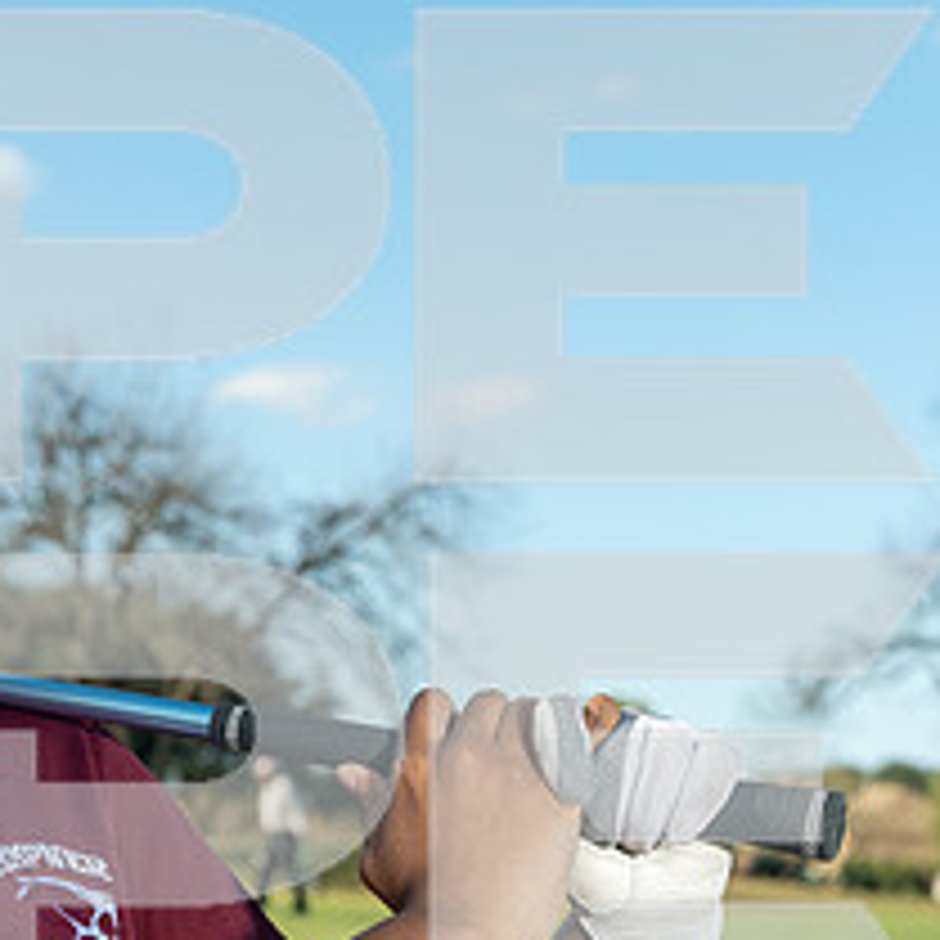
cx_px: -198
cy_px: 794
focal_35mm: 113
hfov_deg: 14.9
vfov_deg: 15.3
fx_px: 3472
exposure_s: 1/200
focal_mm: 48
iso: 500
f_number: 5.6
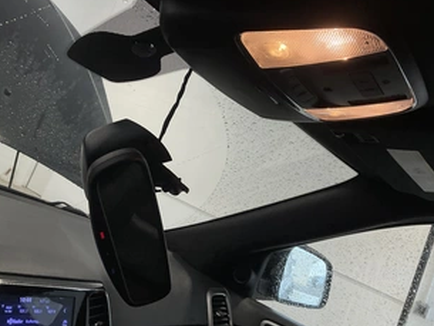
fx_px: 477
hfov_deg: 48.9
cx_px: 232
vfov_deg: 37.5
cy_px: 124
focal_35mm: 38
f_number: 1.8
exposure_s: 1/75
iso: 32
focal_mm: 3
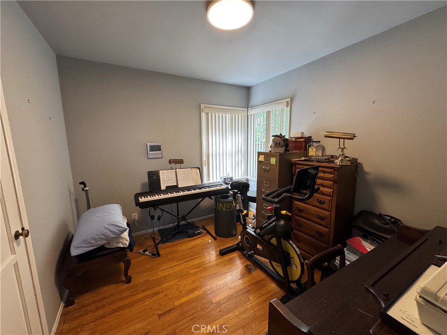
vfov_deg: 85.7
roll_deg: +0.2
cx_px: 224
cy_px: 168
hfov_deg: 102.1
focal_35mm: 14
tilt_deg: -9.2
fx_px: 181
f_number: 2.2
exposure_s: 1/99
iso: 160
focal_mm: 2.22
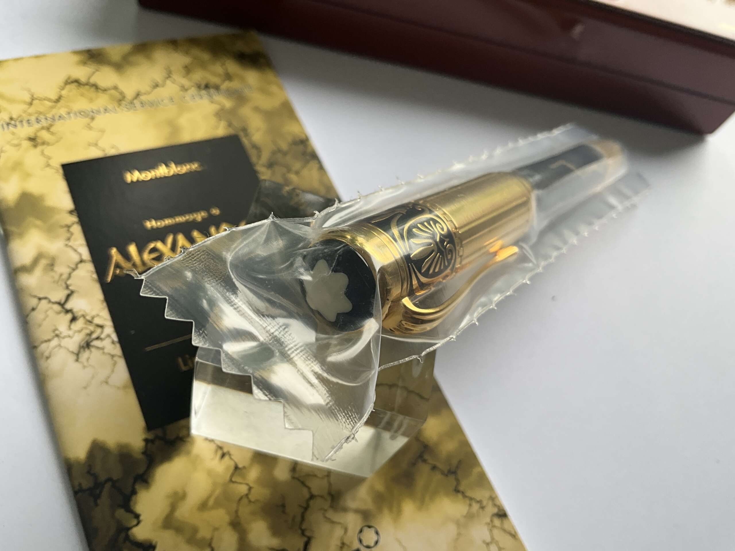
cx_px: 368
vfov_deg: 48.2
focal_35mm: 29
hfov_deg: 61.7
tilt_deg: -56.5
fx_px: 616
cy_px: 276
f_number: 1.8
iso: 25
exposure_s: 1/122
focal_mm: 3
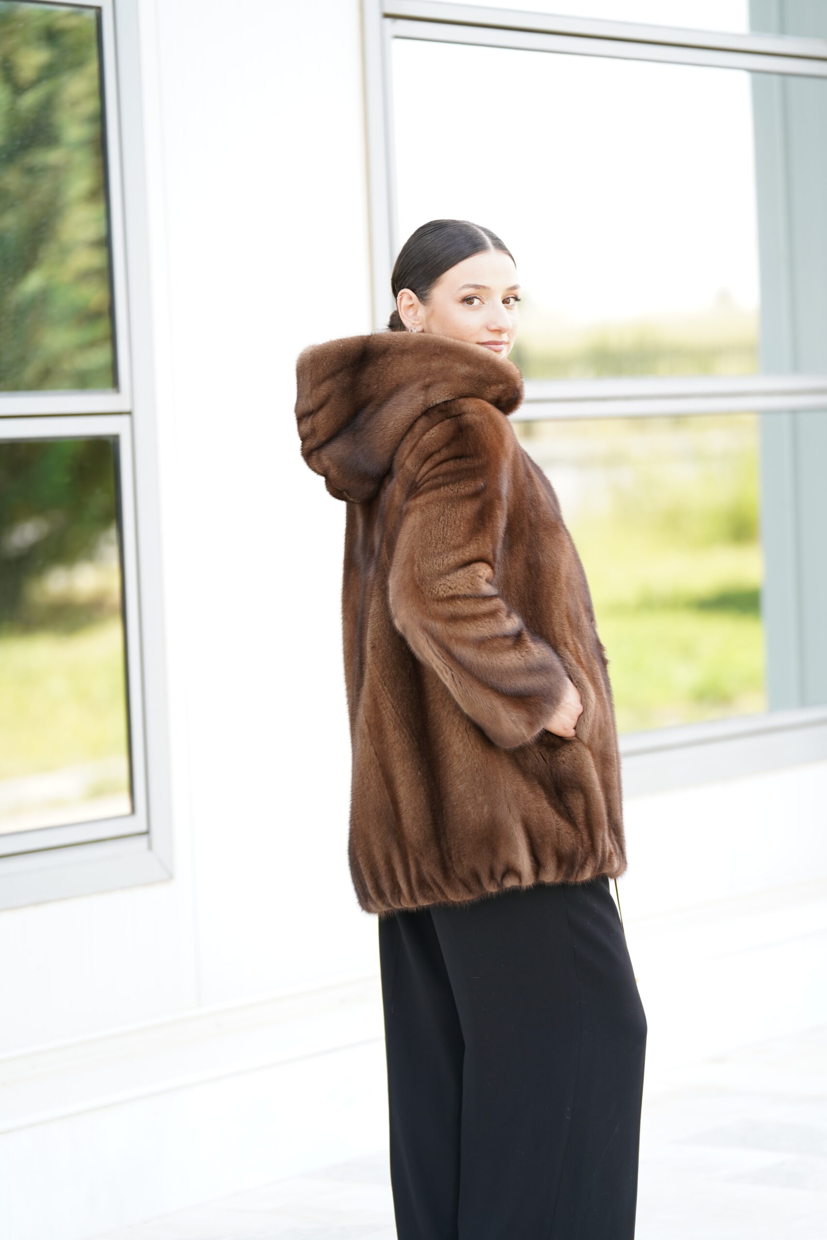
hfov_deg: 11.3
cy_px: 620
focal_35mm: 121
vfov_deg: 16.9
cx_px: 414
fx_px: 4169
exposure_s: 1/250
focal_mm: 121
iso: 250
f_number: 2.8
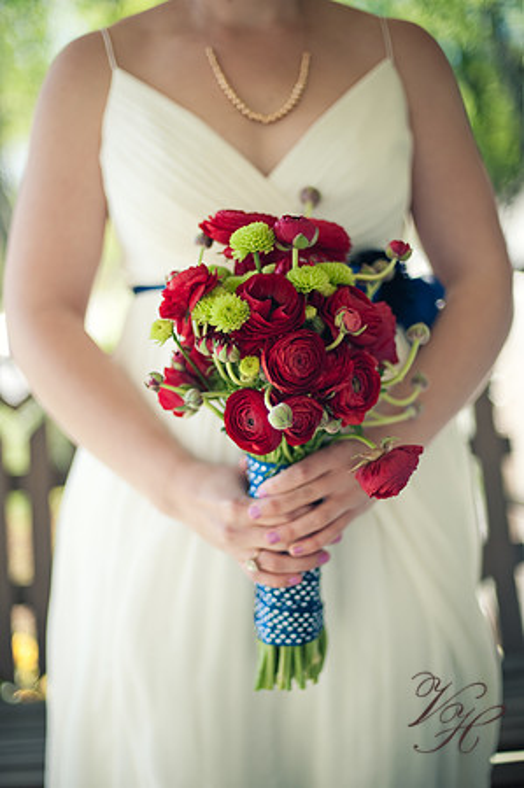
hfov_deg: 26.9
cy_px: 394
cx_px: 262
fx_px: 1094
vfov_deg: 39.6
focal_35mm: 50
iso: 200
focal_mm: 50
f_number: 1.4
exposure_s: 1/1600
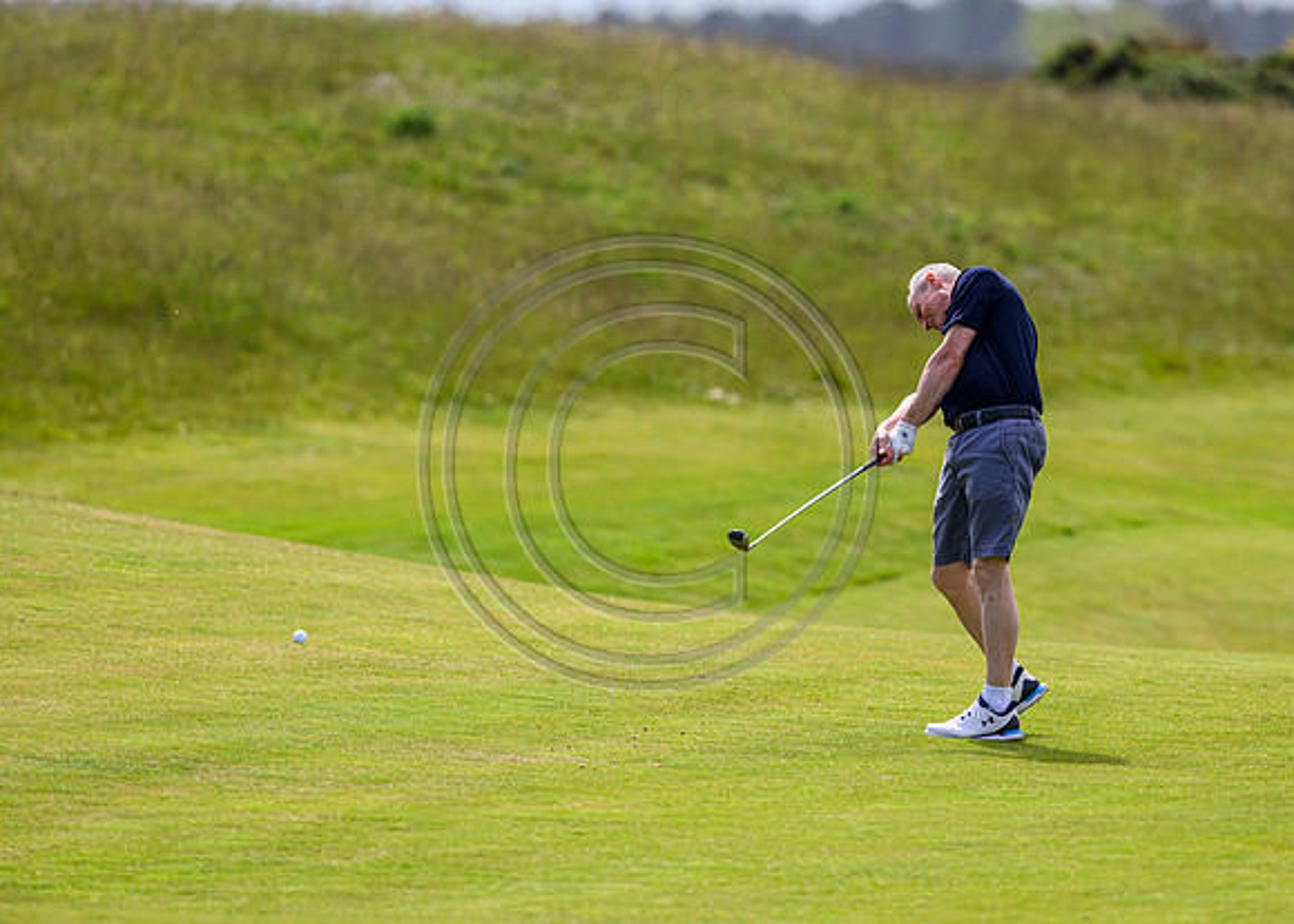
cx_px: 788
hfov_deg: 4.2
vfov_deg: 3.0
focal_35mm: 476
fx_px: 17498
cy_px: 399
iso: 500
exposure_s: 1/3200
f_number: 4
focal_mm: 400
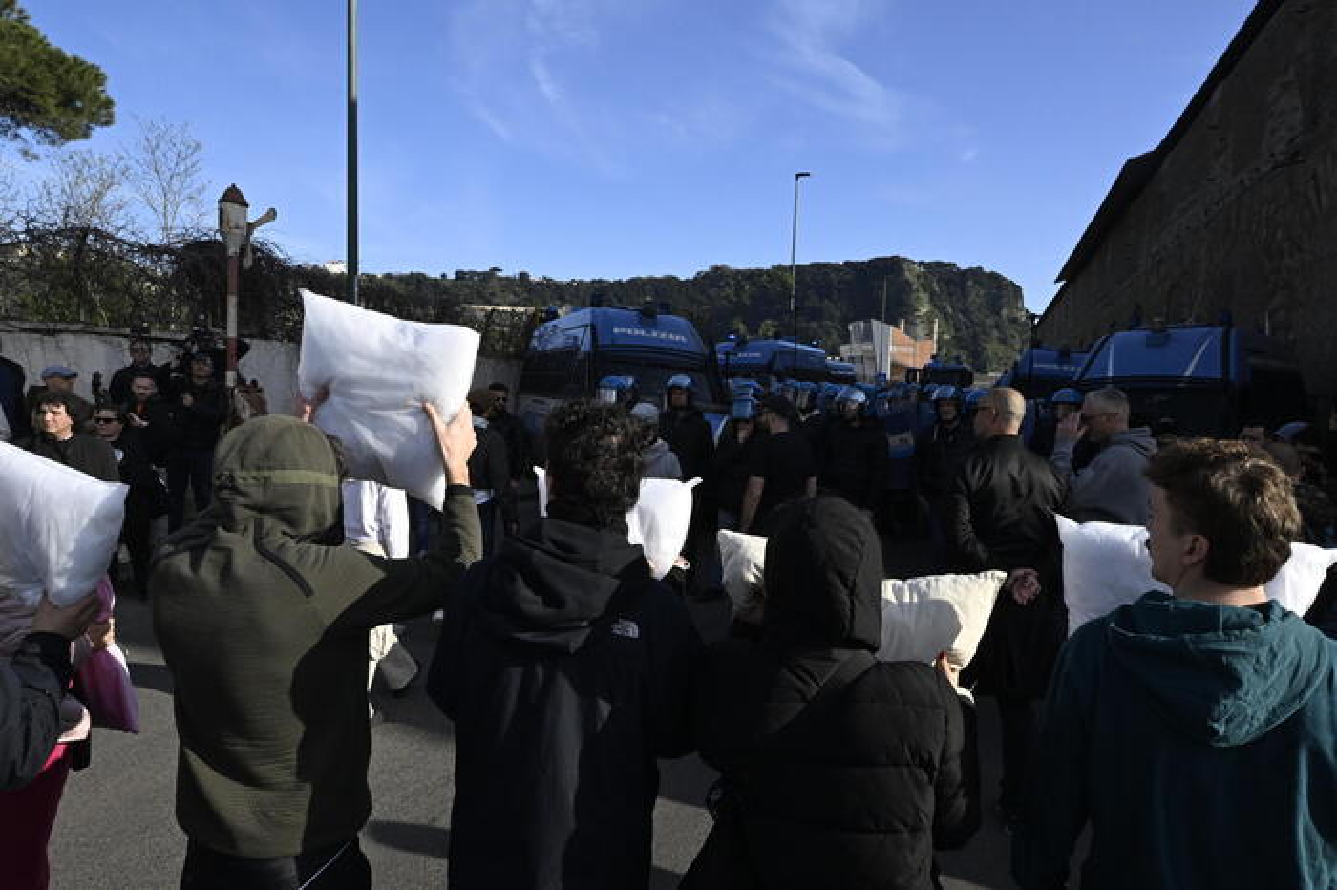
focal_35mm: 21
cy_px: 445
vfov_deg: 59.4
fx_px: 780
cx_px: 668
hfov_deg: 81.2
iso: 1000
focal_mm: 14
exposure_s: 1/1250
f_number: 11
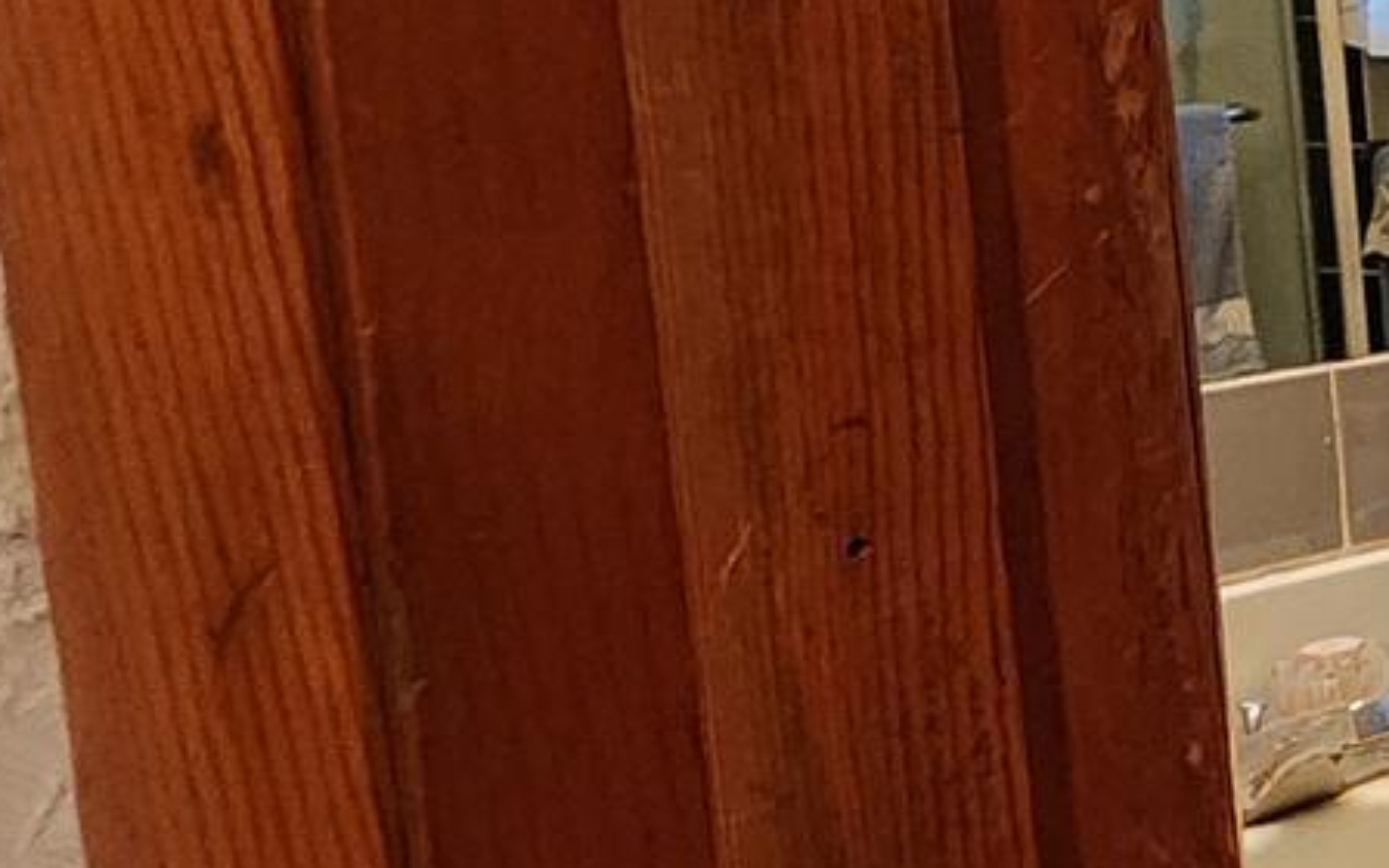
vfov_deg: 20.4
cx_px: 2958
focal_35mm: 63
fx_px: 2385
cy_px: 189
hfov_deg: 17.8
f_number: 2.2
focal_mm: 2.2
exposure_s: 1/60
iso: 400
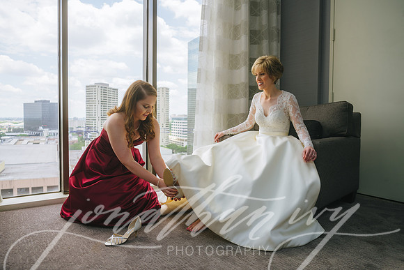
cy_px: 131
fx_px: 312
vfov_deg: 46.8
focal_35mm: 28
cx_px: 196
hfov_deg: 65.9
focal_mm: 27
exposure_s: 1/250
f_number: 2.8
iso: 100
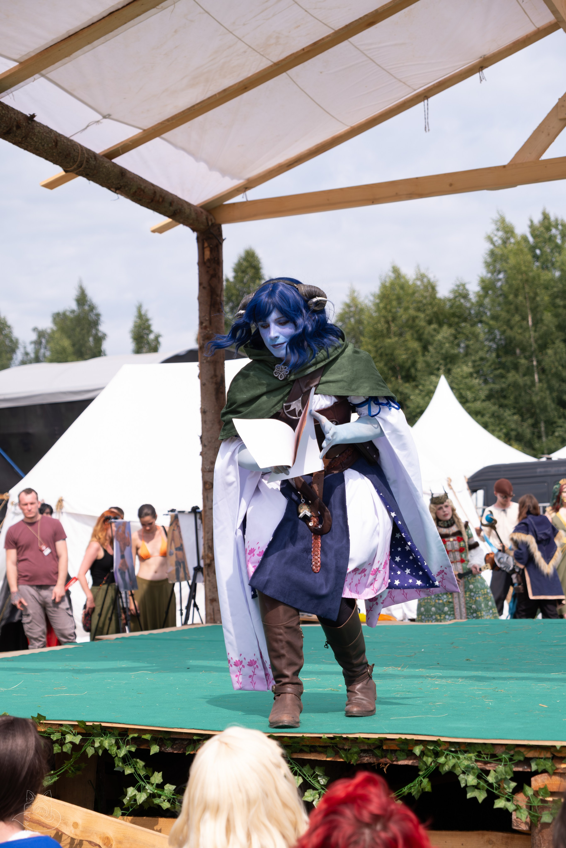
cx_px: 283
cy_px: 424
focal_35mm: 64
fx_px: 1509
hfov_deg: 21.2
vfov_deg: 31.4
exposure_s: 1/1600
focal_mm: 42.7
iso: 160
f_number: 3.2
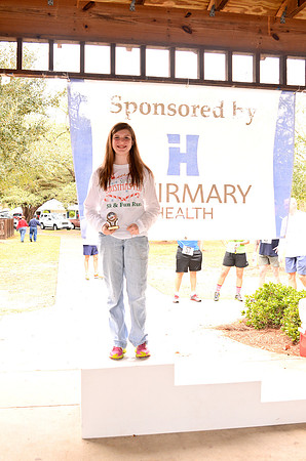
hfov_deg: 32.9
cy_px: 230
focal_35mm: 40
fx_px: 519
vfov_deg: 48.0
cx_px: 153
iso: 640
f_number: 4
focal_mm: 27
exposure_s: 1/125
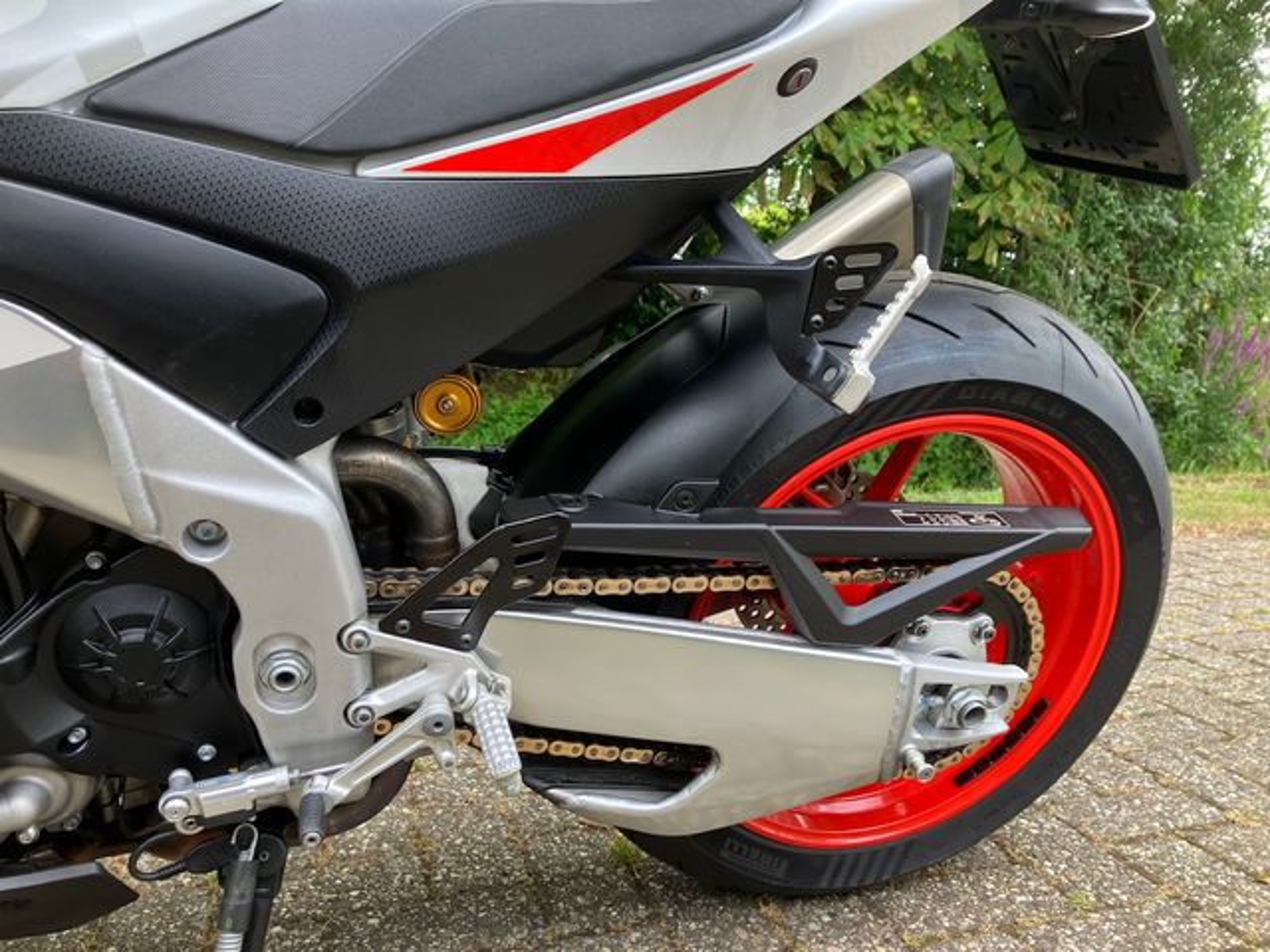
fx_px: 1027
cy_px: 476
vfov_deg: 49.7
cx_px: 635
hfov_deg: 63.4
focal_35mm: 28
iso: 25
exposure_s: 1/121
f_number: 1.8
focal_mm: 3.99
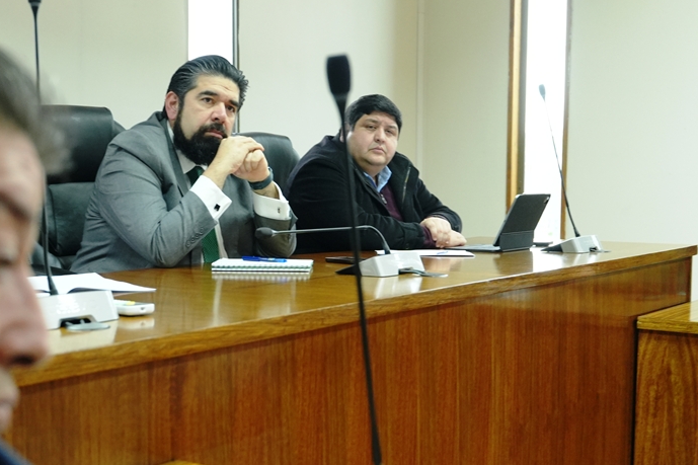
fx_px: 1080
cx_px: 230
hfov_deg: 35.4
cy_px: 256
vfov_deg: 24.3
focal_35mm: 56
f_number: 2.8
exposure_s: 1/40
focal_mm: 25
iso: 1250
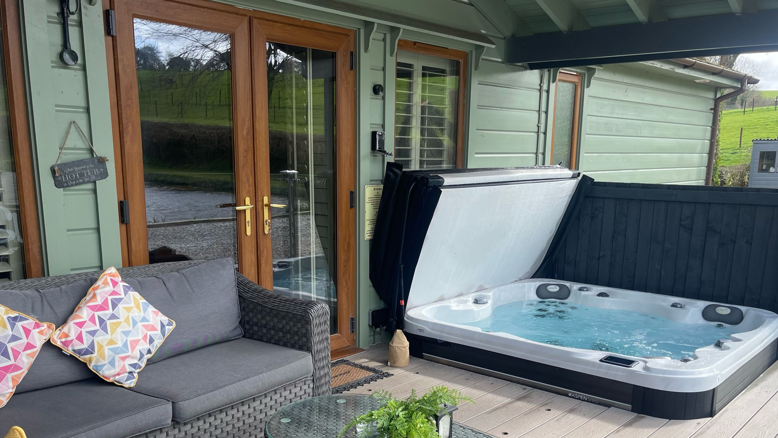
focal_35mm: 33
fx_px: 681
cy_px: 298
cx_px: 376
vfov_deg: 35.2
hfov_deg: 59.5
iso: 32
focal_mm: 5.1
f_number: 1.6
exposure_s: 1/1003
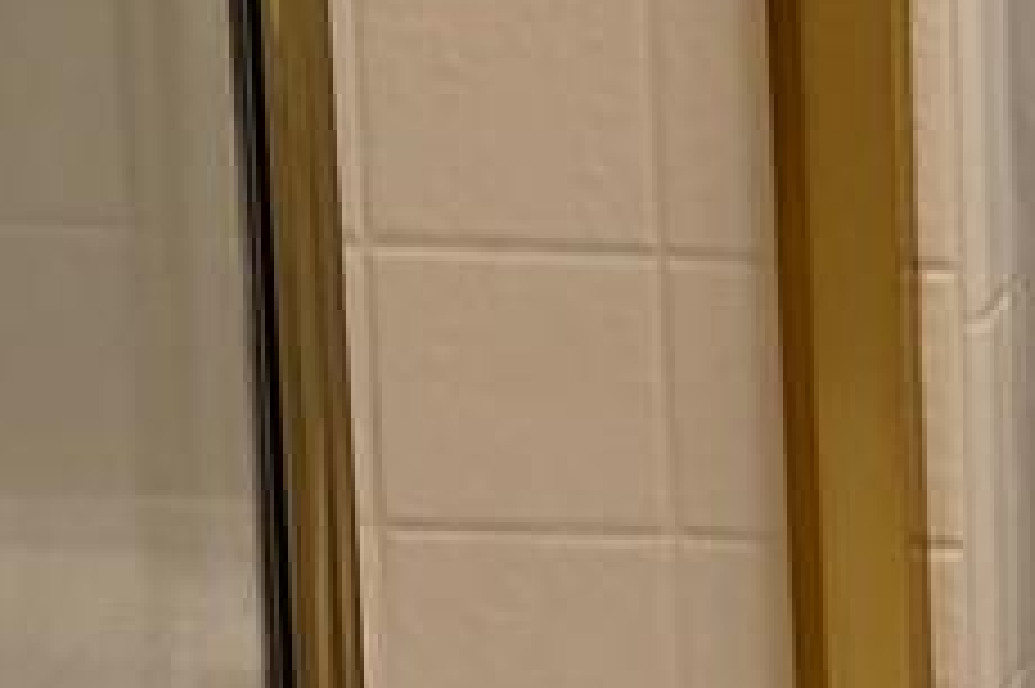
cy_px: -769
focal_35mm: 188
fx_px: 5401
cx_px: 2511
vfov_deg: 7.0
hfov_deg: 9.6
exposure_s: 1/60
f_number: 1.6
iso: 100
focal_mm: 5.96
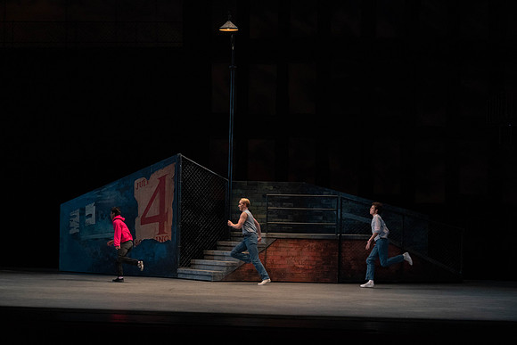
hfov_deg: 21.0
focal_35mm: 97
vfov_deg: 14.1
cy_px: 172
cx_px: 258
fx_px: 1393
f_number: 4.5
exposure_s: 1/400
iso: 3200
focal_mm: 97
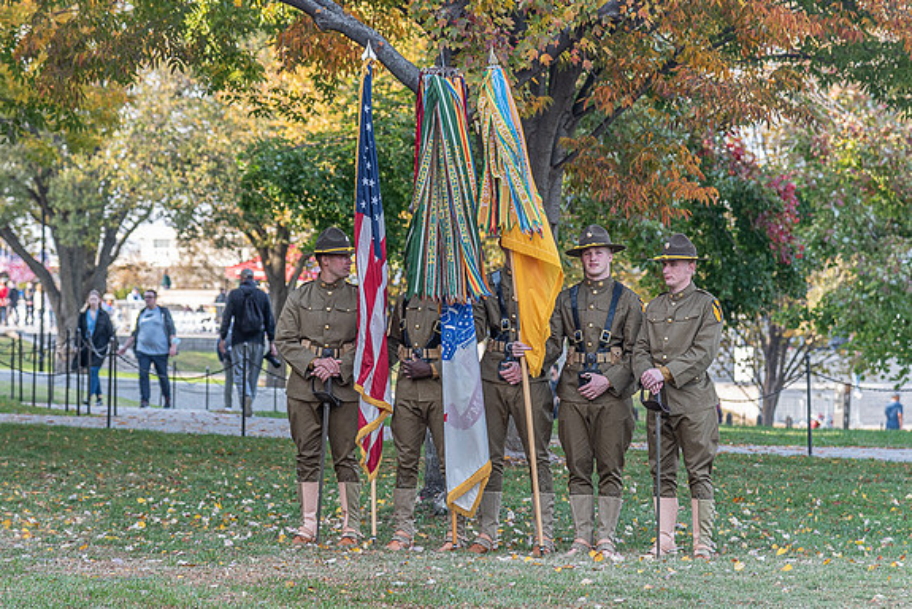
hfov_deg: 13.2
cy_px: 302
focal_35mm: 156
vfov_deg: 8.8
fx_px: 3954
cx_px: 468
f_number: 4.5
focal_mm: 120
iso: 500
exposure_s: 1/320
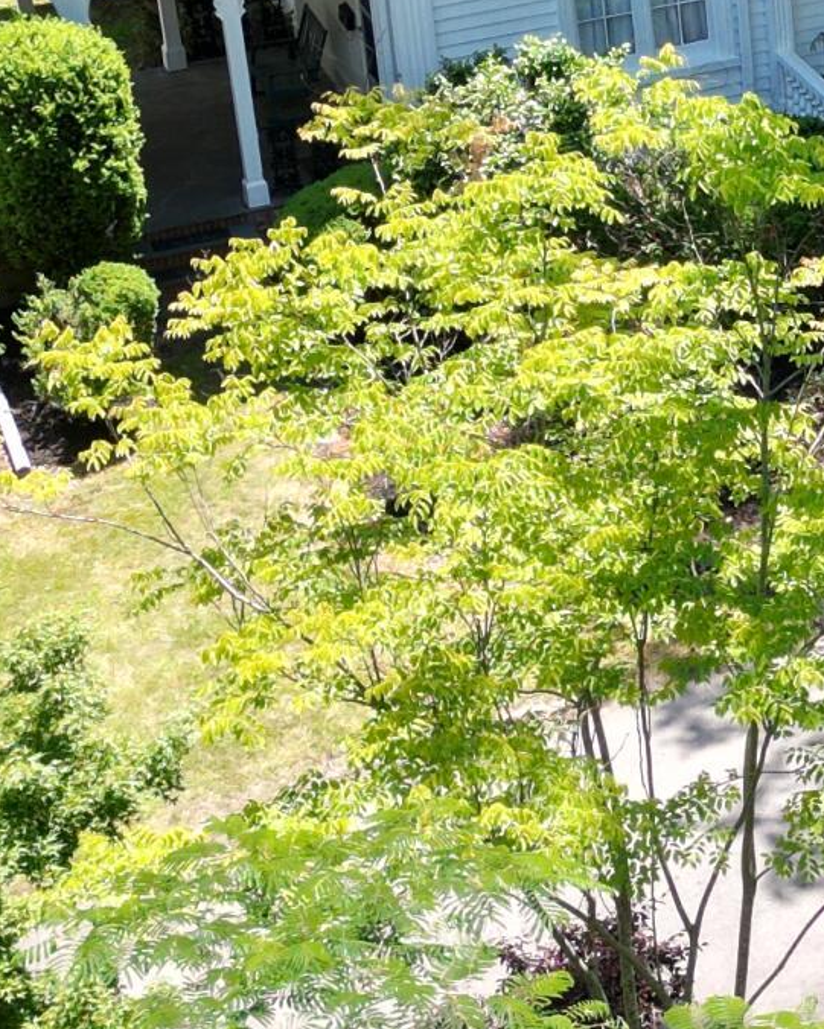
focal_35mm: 104
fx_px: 3170
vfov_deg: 18.1
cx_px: 1403
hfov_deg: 13.5
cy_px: 38
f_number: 1.7
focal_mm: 6.72
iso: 100
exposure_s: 1/1000
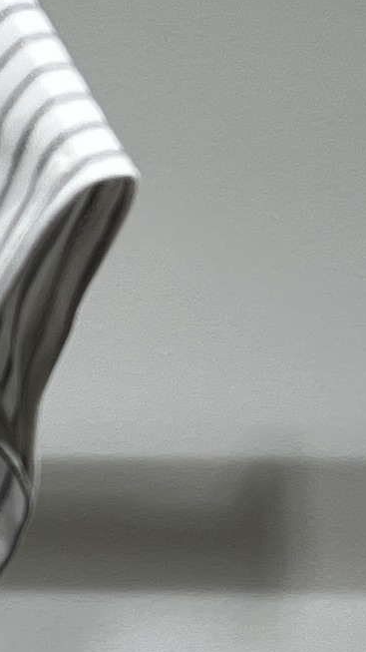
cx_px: -874
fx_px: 3021
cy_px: 625
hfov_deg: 6.2
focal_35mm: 175
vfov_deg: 12.2
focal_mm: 5.7
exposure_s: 1/814
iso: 50
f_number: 1.5
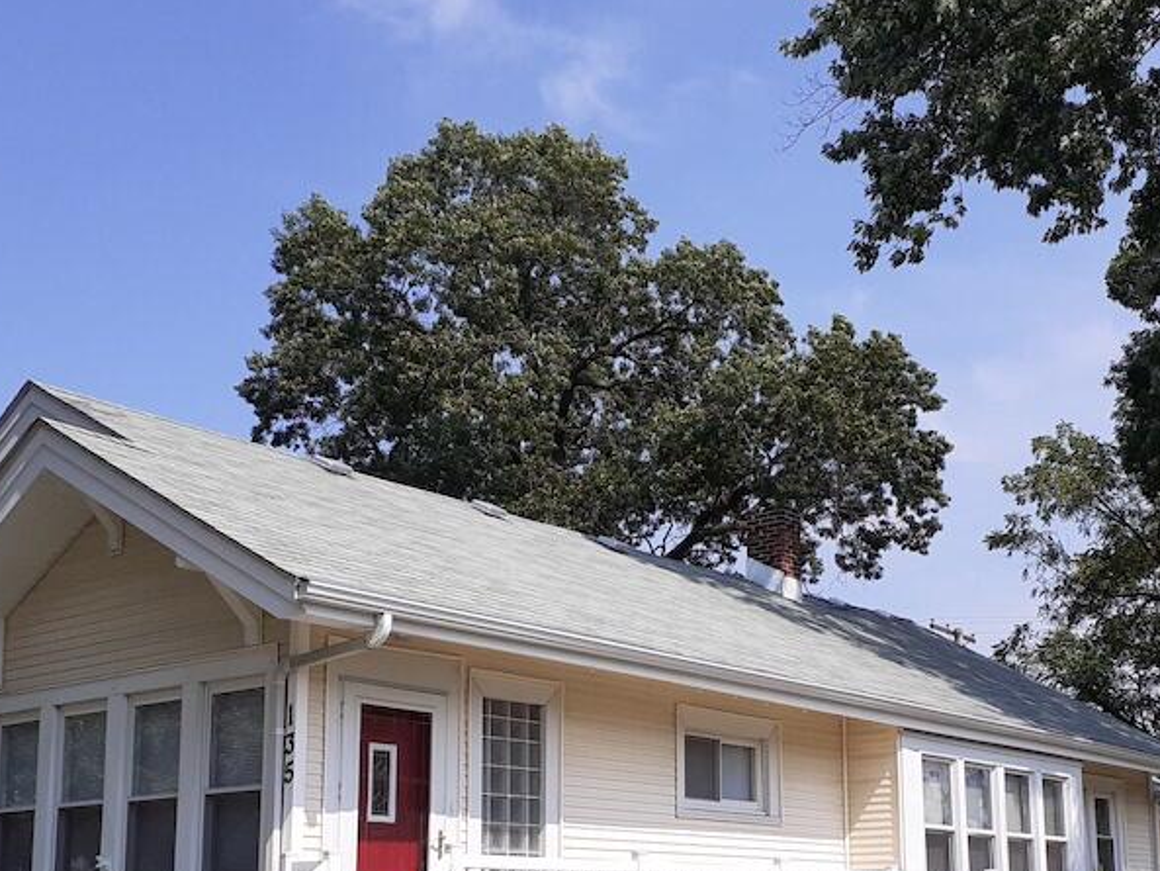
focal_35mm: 47
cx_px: 667
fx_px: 1575
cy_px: 687
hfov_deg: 40.3
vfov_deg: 30.2
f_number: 1.9
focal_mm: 3.6
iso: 40
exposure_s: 1/2331
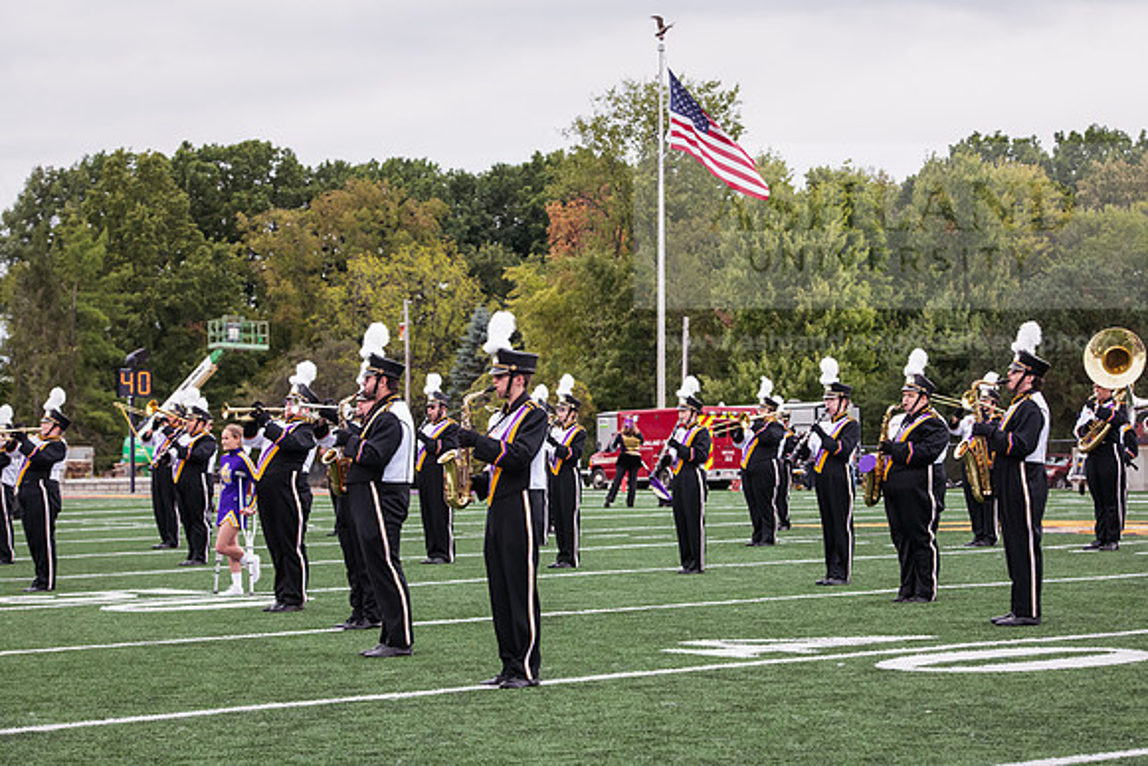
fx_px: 2934
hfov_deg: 22.1
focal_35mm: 92
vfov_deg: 14.9
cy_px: 383
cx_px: 574
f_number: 7.1
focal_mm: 92
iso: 1000
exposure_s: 1/400
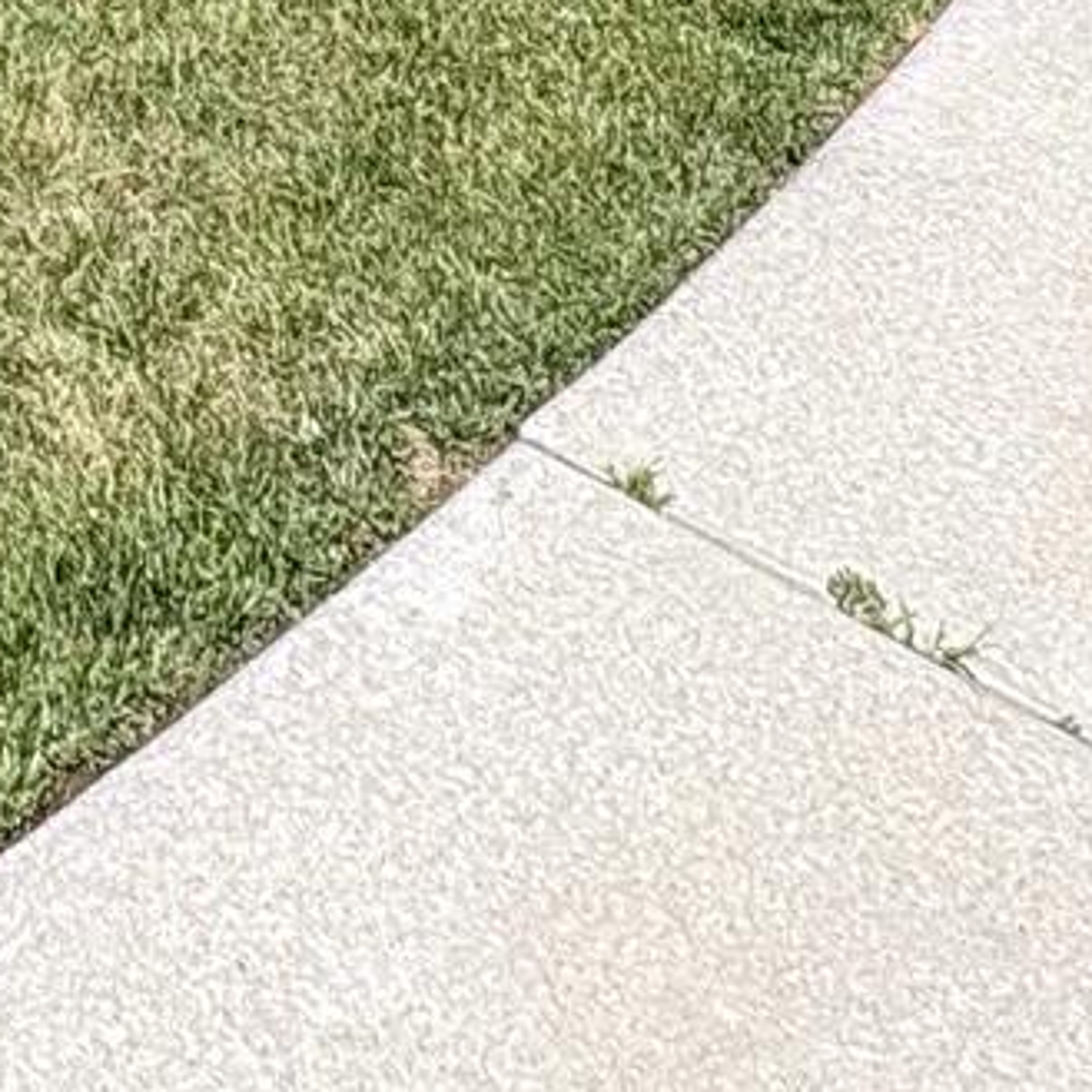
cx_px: -309
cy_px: -1241
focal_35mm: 77
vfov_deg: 16.0
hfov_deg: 20.6
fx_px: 2748
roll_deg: -1.6
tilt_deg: +1.8
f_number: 2.2
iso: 40
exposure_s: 1/1395
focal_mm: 2.22
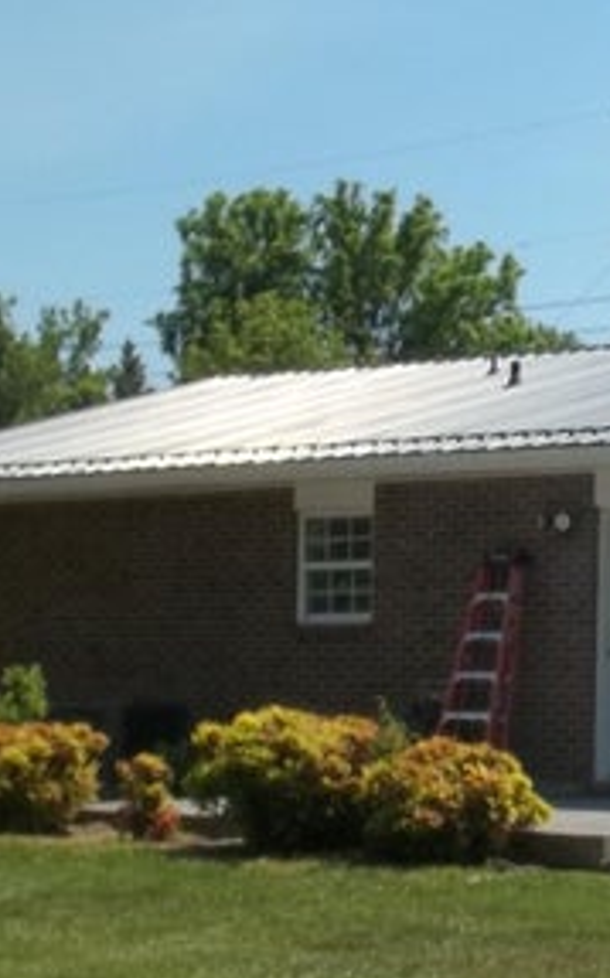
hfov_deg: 11.5
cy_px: 477
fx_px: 2770
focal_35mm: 104
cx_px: 1177
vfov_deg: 20.0
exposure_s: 1/200
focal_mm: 5.9
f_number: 8
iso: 64
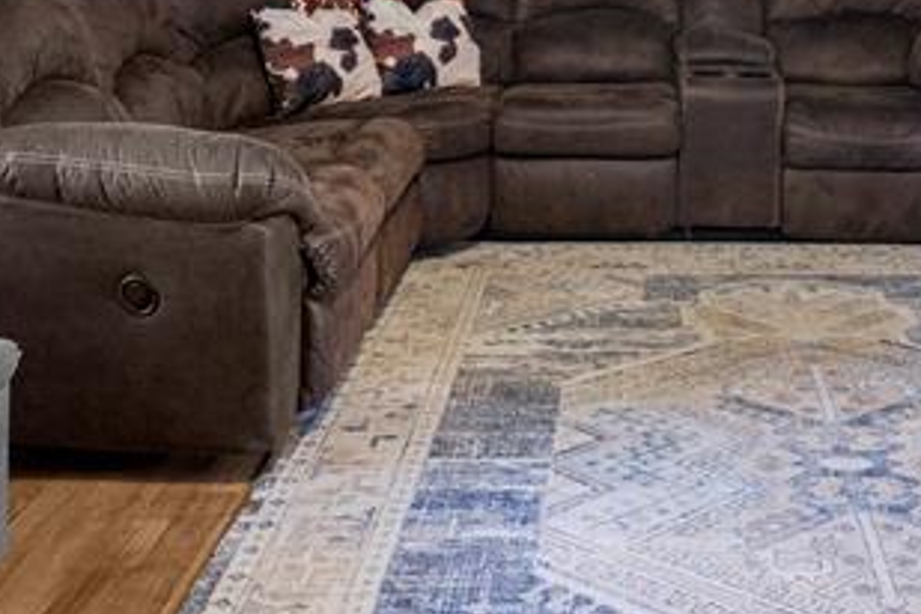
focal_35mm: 53
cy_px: -122
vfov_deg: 23.4
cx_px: 694
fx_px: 1356
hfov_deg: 36.6
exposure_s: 1/3
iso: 400
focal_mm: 16
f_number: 10
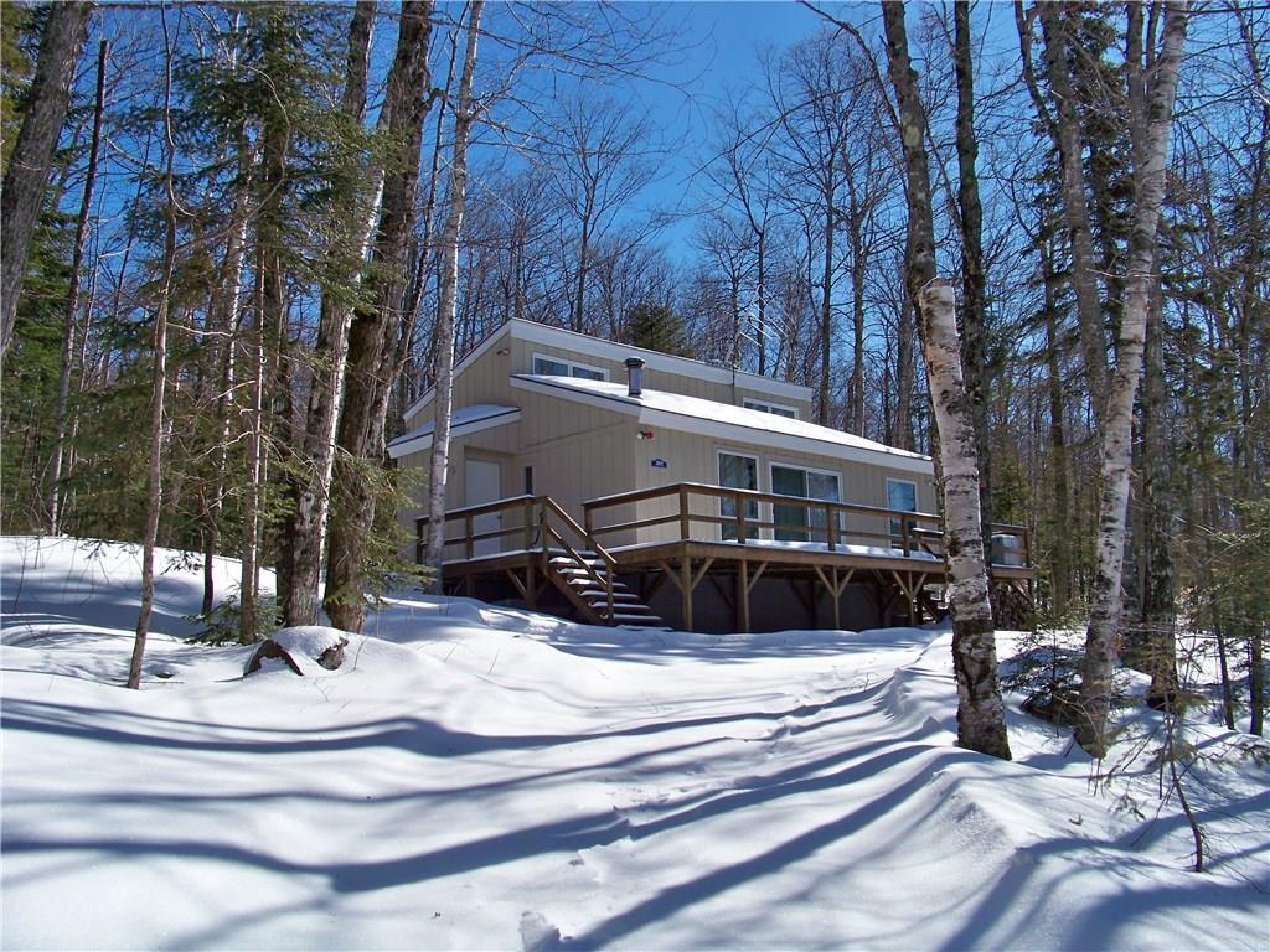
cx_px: 635
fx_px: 1211
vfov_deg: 42.9
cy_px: 476
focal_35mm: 33
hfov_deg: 55.4
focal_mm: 5.85
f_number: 4
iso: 64
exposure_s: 1/800
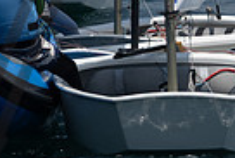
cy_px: -81
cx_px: -119
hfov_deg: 4.0
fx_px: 3346
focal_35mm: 512
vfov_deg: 2.7
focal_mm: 120
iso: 320
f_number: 6.7
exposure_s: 1/2000
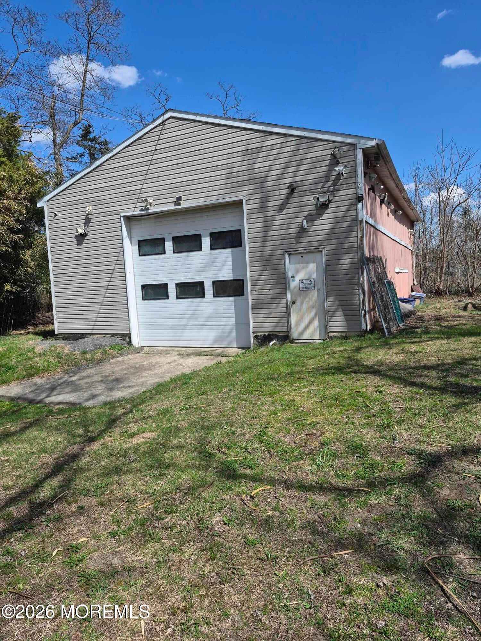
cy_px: 320
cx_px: 240
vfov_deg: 73.9
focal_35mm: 23
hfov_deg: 58.9
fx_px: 426
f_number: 1.8
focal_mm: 5.4
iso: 80
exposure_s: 1/5920
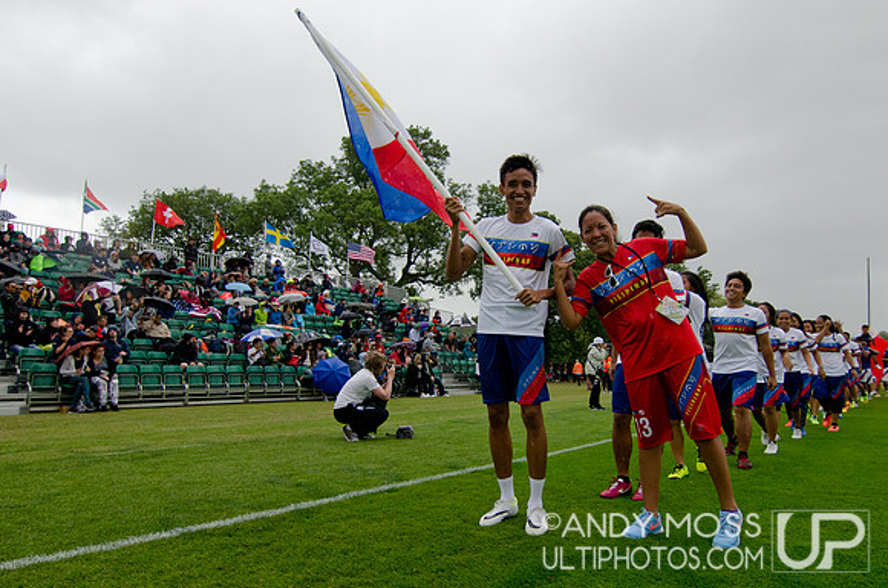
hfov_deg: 95.1
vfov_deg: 71.8
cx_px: 444
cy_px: 294
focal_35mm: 16
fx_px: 406
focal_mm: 11
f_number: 4.5
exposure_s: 1/1250
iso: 500
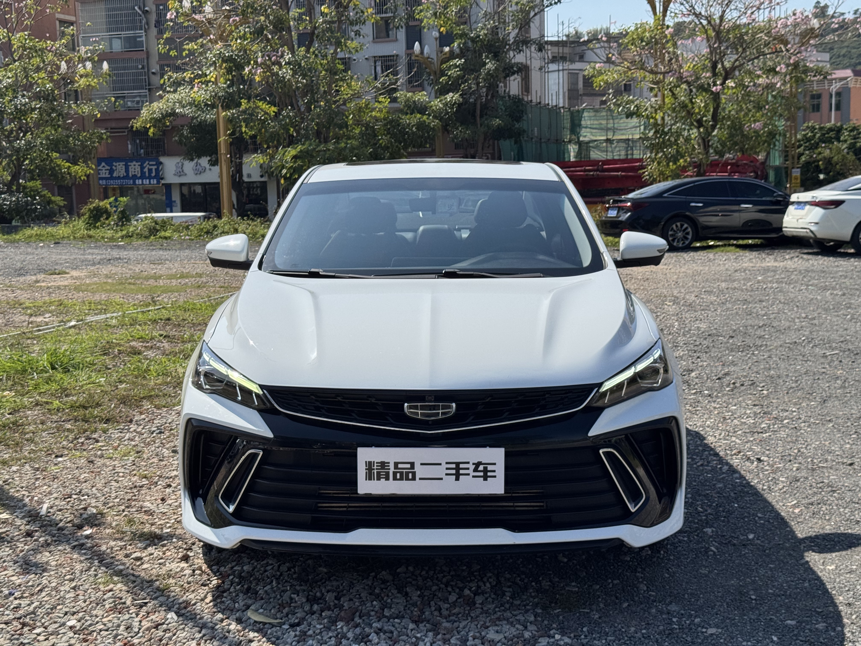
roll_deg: +2.5
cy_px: 323
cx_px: 430
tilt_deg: -7.3
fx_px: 1194
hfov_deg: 39.7
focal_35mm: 48
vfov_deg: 30.3
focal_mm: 6.76
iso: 64
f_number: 1.78
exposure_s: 1/6410
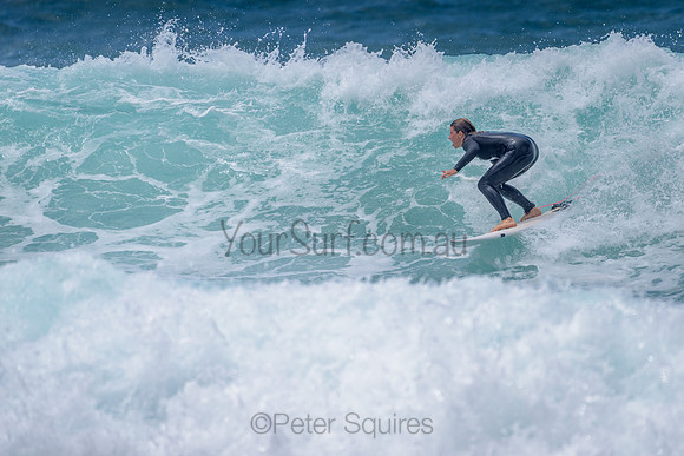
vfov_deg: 2.2
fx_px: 11673
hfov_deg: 3.4
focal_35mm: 614
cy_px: 176
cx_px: 420
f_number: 5.6
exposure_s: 1/2000
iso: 100
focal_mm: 500
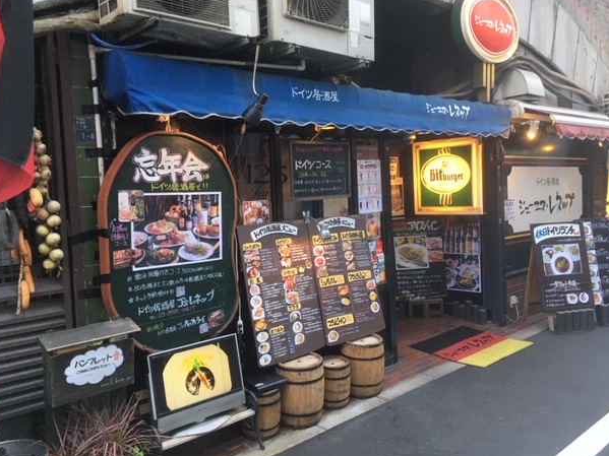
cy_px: 218
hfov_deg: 58.4
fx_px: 545
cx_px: 312
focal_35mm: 31
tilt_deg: -3.2
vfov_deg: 45.4
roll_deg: +1.7
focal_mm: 4.15
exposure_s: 1/30
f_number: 2.2
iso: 40
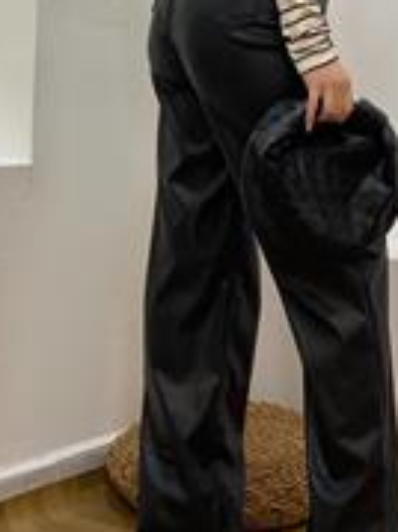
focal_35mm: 120
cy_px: 31
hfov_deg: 12.3
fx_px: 1842
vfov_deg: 16.2
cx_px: 255
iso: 80
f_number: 2
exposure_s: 1/100
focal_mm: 6
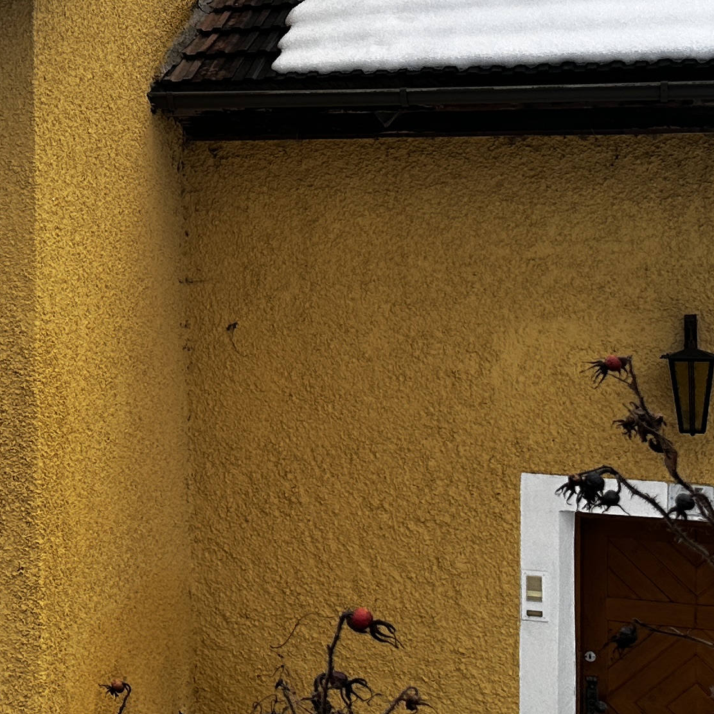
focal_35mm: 77
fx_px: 1797
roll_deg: +0.8
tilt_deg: -1.8
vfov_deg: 22.4
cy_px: 242
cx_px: -197
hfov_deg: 20.6
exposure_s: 1/2410
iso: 80
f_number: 1.78
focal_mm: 6.86
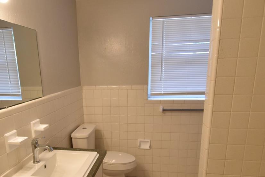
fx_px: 213
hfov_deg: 63.2
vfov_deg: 43.9
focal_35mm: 29
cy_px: 125
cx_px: 108
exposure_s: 1/180
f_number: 3.5
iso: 800
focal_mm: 10
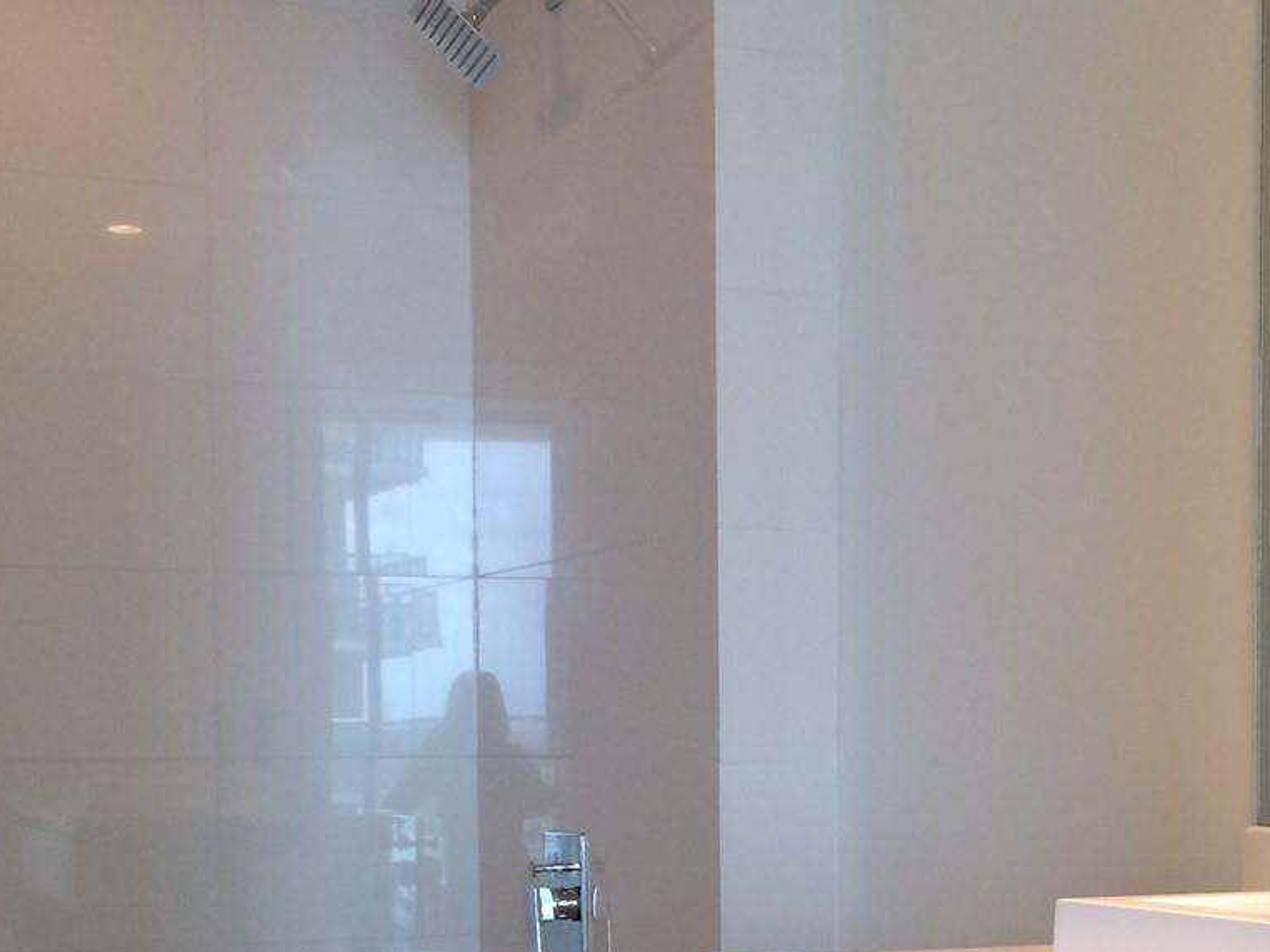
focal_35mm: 63
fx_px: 2311
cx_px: 672
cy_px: 854
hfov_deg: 30.7
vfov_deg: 22.7
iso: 64
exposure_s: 1/30
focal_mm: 4.12
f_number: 2.2
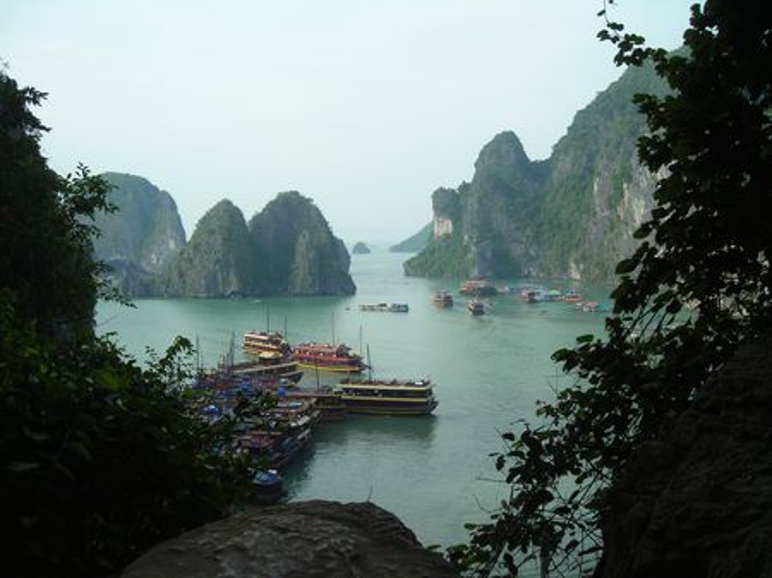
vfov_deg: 37.7
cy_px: 289
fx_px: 847
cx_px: 386
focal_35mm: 38
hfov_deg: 49.0
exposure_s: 1/383
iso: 50
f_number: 3.2
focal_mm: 6.3
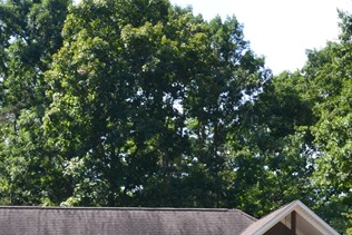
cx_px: 68
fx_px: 1008
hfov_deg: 19.6
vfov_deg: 12.8
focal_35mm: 103
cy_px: 312
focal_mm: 20
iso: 400
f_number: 10
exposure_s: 1/250
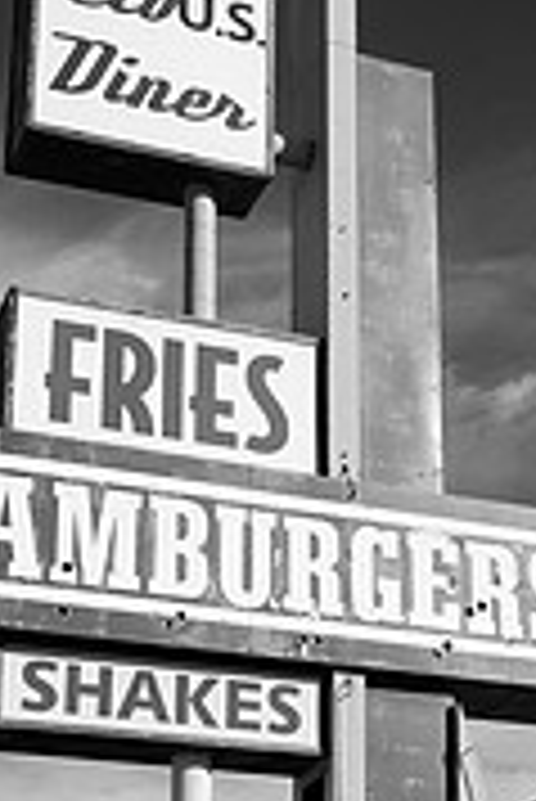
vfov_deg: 22.2
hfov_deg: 15.0
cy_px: 598
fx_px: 2028
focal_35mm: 91
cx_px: 414
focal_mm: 24
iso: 400
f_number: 13
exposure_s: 1/640
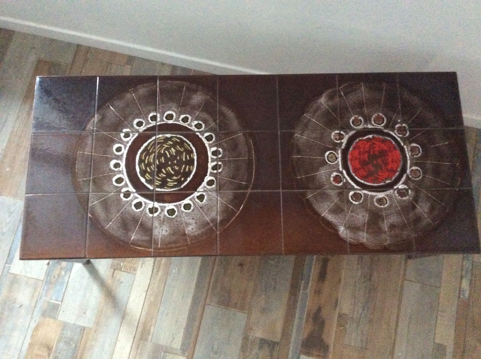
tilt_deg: -76.9
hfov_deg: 56.9
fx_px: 444
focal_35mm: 32
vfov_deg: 44.1
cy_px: 180
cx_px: 240
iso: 640
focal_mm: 3.3
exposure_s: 1/17
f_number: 2.4
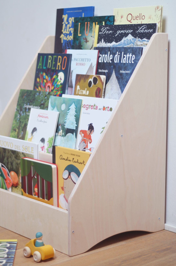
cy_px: 133
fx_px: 553
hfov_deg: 18.1
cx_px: 88
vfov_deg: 27.0
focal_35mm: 75
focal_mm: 50
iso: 180
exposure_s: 1/100
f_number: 1.8
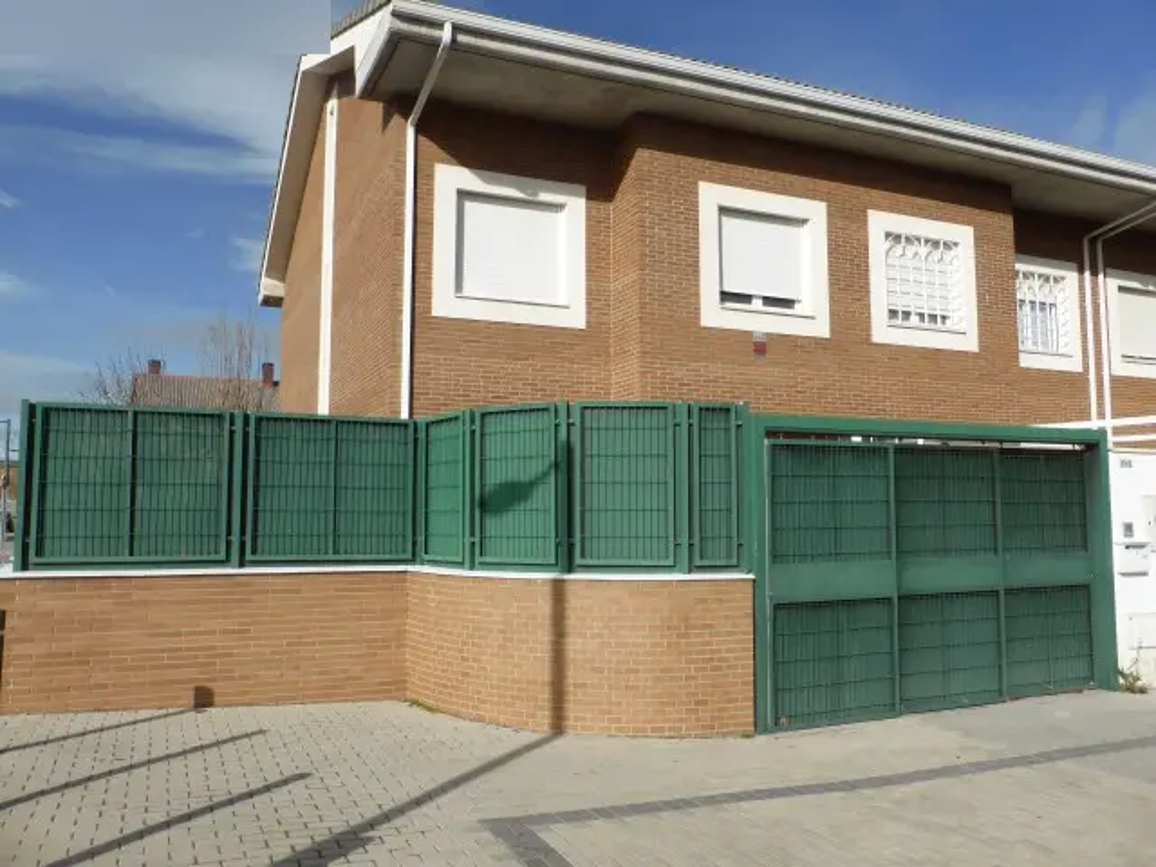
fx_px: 935
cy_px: 434
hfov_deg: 63.4
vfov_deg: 49.7
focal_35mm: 28
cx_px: 578
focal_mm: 4.8
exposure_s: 1/1600
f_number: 3.4
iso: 100
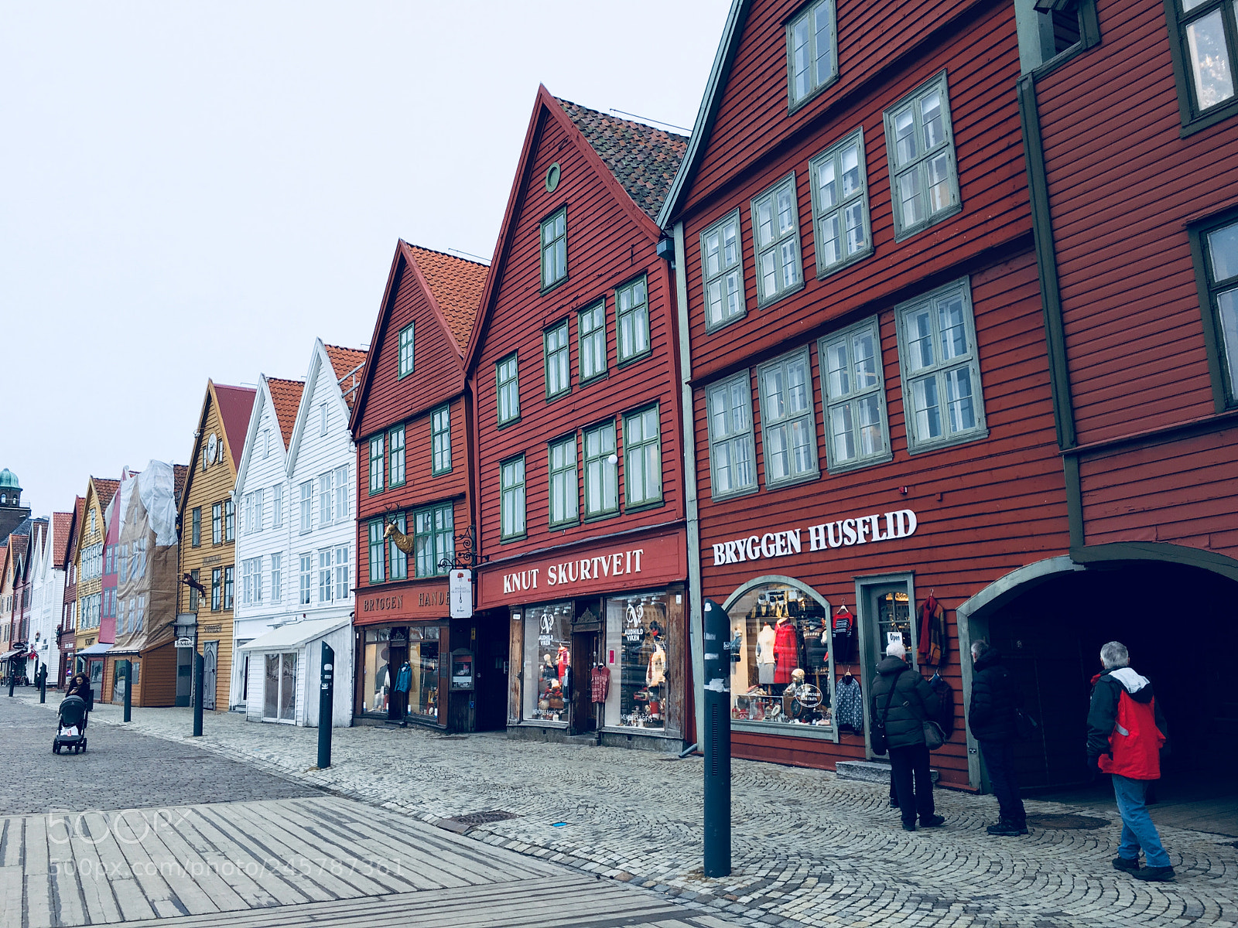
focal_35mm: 29
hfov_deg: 61.7
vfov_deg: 48.2
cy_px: 464
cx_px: 619
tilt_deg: +11.6
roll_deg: +0.0
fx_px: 1037
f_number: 2.2
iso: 25
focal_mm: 4.15
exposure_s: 1/100
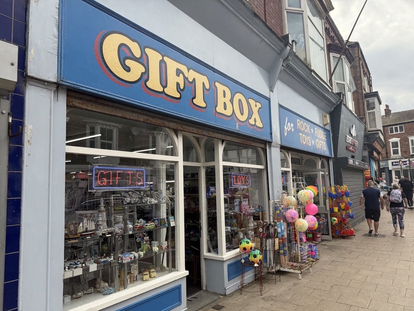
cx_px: 207
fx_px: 287
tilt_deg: +5.9
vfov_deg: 56.8
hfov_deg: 71.6
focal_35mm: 24
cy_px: 156
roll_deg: +0.6
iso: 100
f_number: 1.78
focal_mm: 6.76
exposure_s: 1/1949
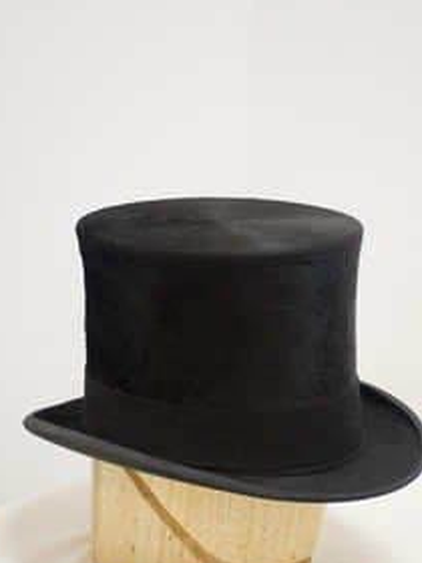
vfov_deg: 17.0
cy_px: 334
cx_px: 243
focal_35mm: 116
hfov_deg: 12.8
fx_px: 1886
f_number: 5.6
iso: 1600
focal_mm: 50
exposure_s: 1/60
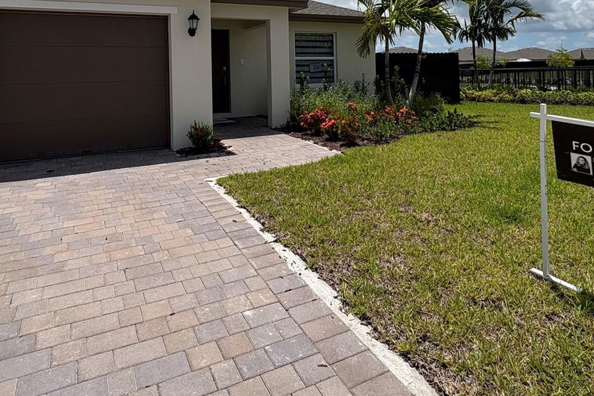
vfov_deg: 46.2
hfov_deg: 69.4
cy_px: 64
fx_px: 429
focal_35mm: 26
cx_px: 289
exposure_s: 1/3390
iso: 50
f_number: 2.2
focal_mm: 2.22
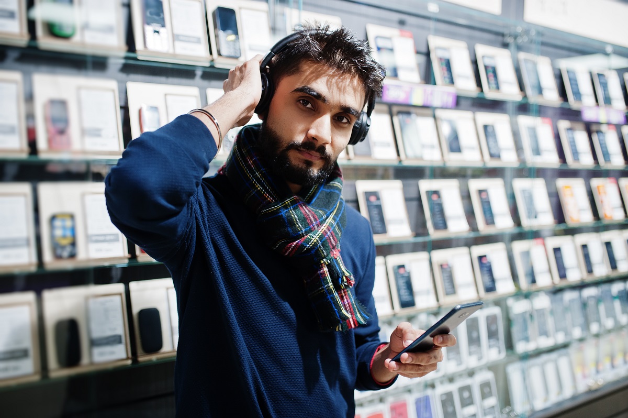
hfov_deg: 54.5
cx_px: 314
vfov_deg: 37.8
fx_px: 610
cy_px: 209
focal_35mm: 35
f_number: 2.2
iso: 400
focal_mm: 35
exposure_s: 1/250
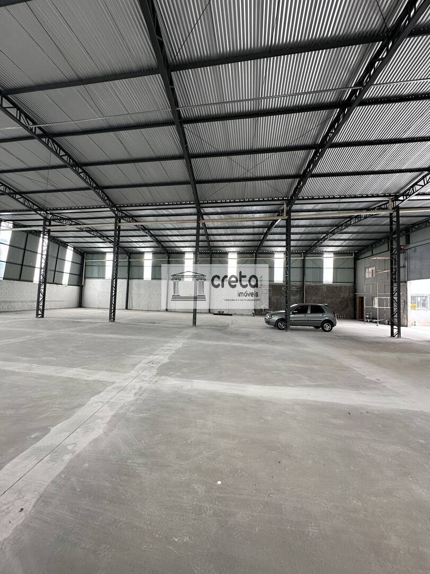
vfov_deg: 102.1
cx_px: 215
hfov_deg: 85.7
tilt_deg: +4.0
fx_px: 232
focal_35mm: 14
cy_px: 287
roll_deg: -2.5
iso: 100
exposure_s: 1/99
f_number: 2.2
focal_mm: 2.22
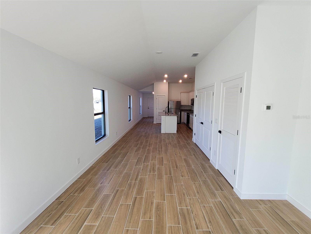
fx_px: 117
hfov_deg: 106.2
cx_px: 156
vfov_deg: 89.9
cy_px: 117
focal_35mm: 13
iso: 50
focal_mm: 1.13
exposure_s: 1/60
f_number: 2.2
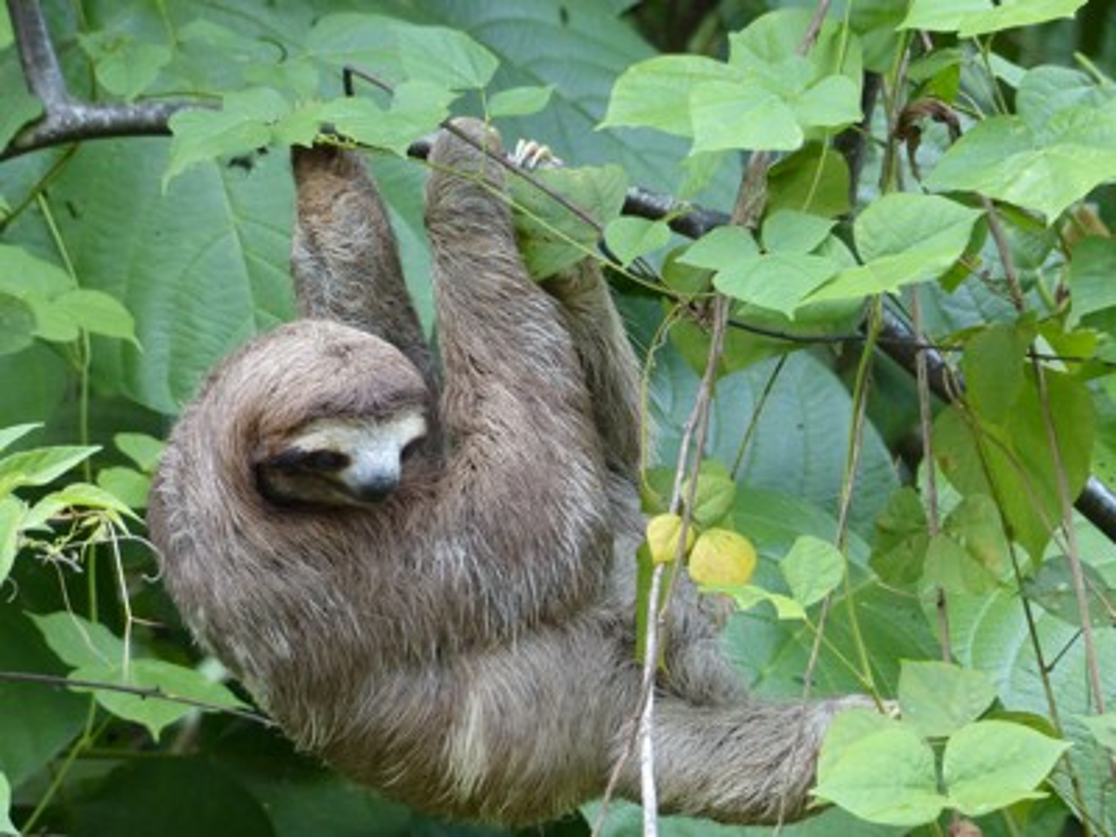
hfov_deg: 10.8
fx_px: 5900
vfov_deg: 8.1
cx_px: 558
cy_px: 418
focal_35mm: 183
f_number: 2.8
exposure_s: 1/160
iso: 250
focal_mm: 33
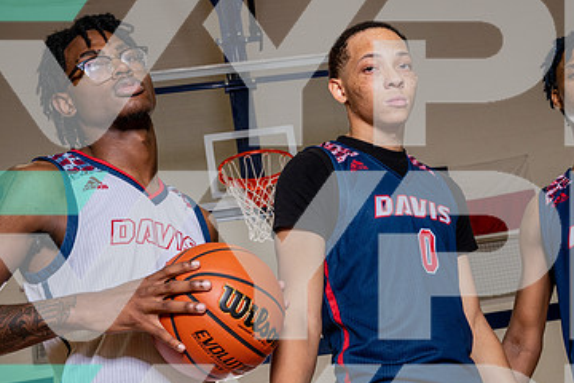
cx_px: 348
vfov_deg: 23.3
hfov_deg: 34.4
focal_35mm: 58
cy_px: 256
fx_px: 925
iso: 800
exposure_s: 1/200
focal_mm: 36
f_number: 9
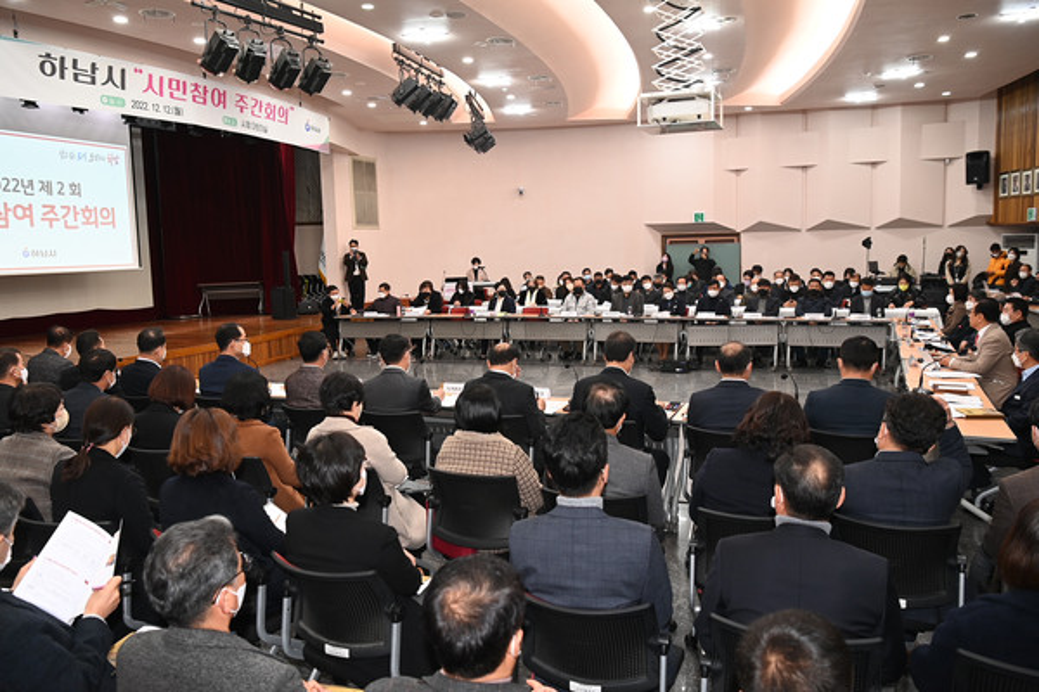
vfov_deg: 45.0
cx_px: 520
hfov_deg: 63.7
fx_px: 837
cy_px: 346
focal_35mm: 29
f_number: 4.5
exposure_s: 1/60
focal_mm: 29
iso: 1000
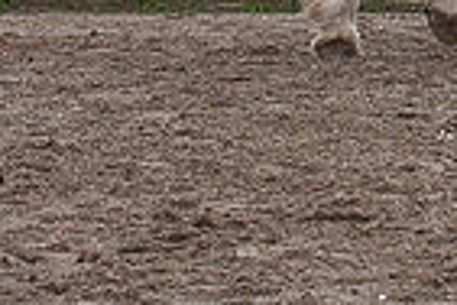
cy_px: -219
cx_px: 807
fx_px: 5255
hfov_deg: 4.9
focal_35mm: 414
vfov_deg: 3.3
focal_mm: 116
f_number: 5.6
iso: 1250
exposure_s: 1/1250
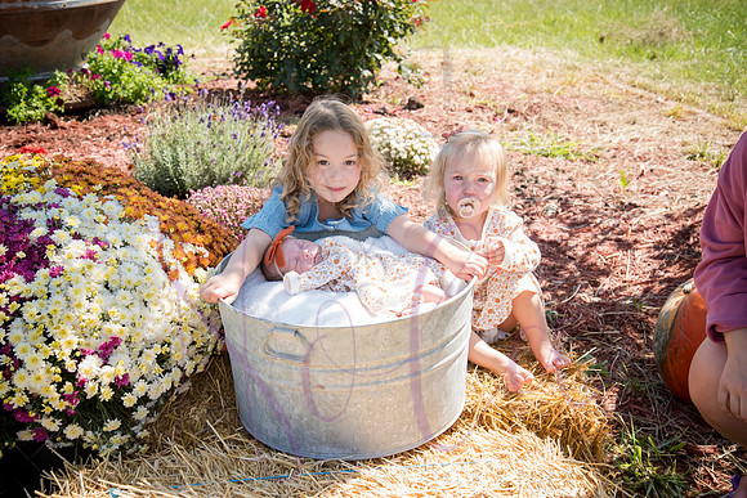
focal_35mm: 52
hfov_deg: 38.2
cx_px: 374
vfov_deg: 26.0
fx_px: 1079
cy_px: 249
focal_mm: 52
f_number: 7.1
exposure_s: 1/320
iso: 400
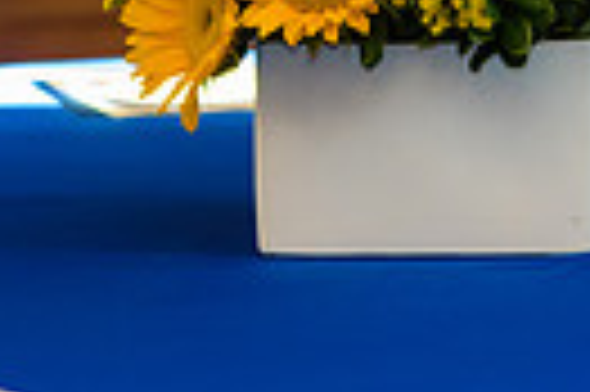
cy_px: -214
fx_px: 8692
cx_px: 360
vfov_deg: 2.6
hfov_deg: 3.9
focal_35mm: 531
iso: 800
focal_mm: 120
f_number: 4
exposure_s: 1/125
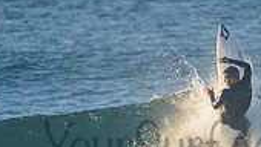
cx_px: 203
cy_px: 131
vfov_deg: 0.7
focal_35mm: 1786
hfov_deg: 1.2
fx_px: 12372
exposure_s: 1/2000
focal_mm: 500
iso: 560
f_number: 5.6
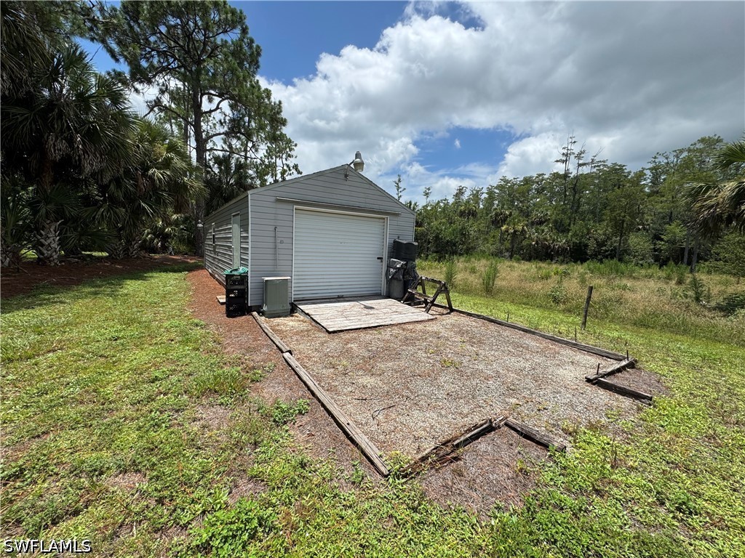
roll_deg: -2.4
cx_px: 372
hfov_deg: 102.1
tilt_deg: -7.3
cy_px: 279
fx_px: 301
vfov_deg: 85.7
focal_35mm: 14
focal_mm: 2.22
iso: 50
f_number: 2.2
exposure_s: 1/1976
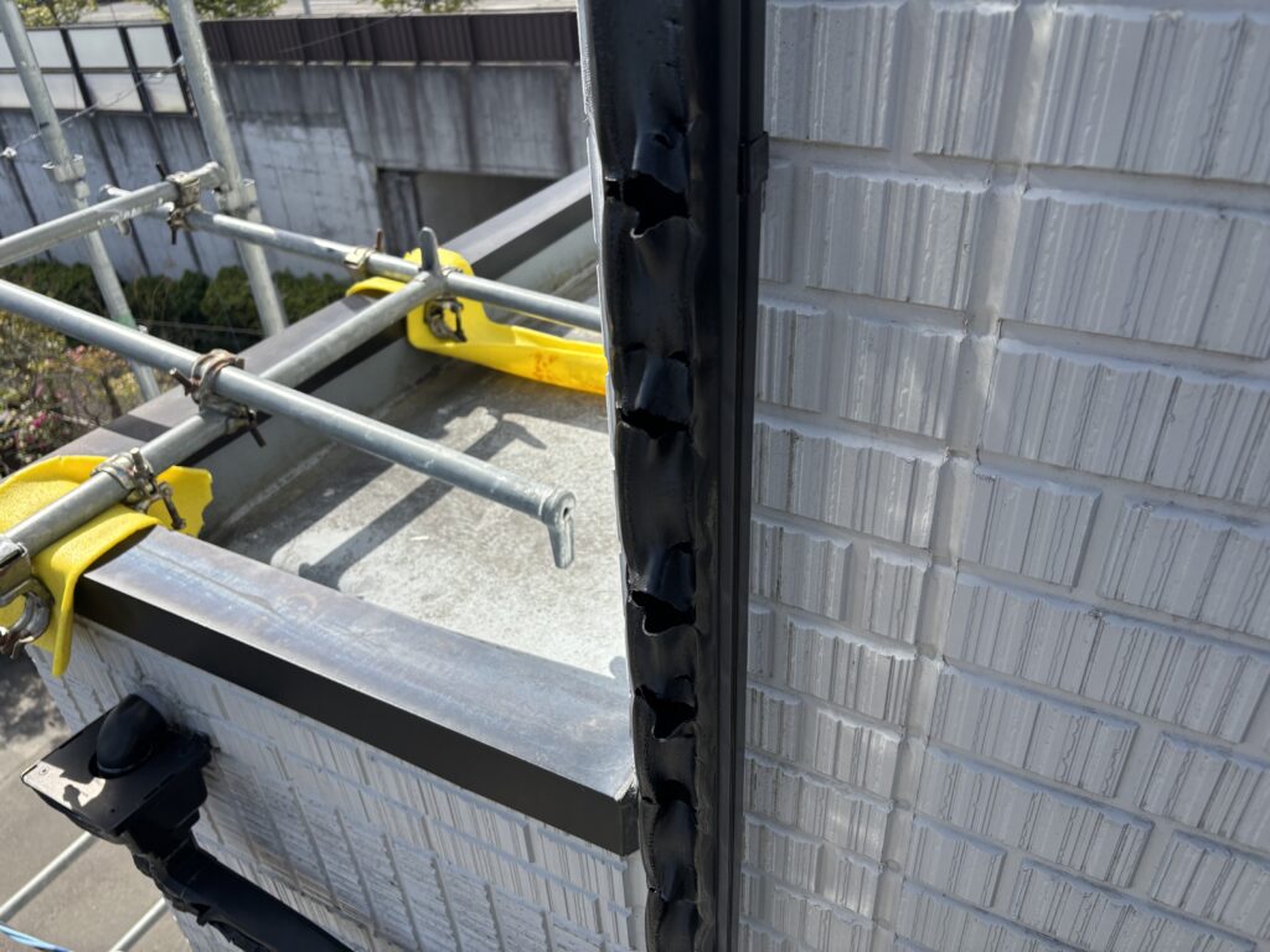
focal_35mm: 26
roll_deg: +3.6
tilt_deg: -33.6
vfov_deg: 53.1
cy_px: 476
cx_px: 635
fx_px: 954
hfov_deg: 67.3
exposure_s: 1/1477
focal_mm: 5.96
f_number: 1.6
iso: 50
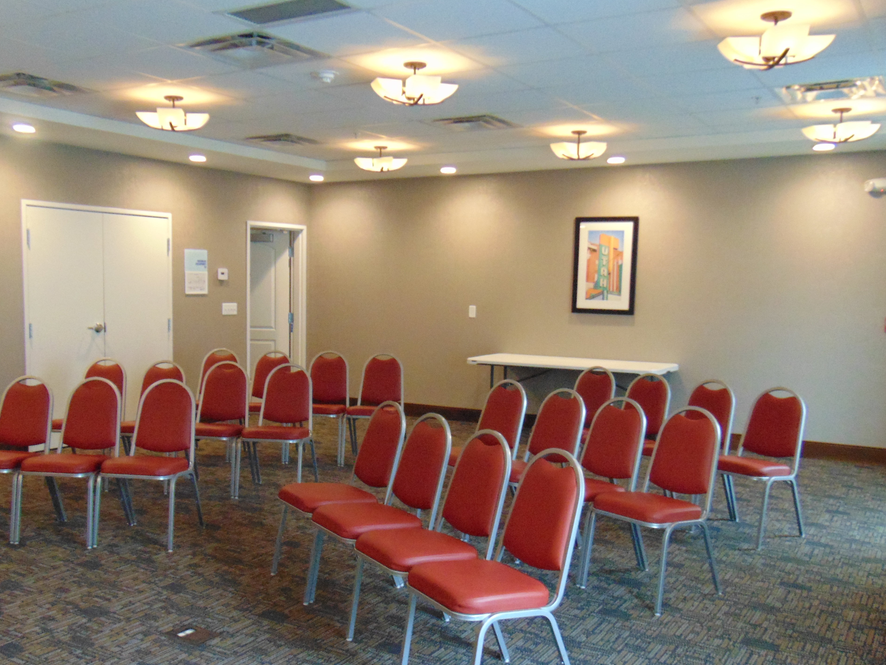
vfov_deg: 41.7
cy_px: 376
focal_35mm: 34
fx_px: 870
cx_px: 403
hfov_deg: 53.9
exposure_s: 1/25
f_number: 3
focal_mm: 4.5
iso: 400
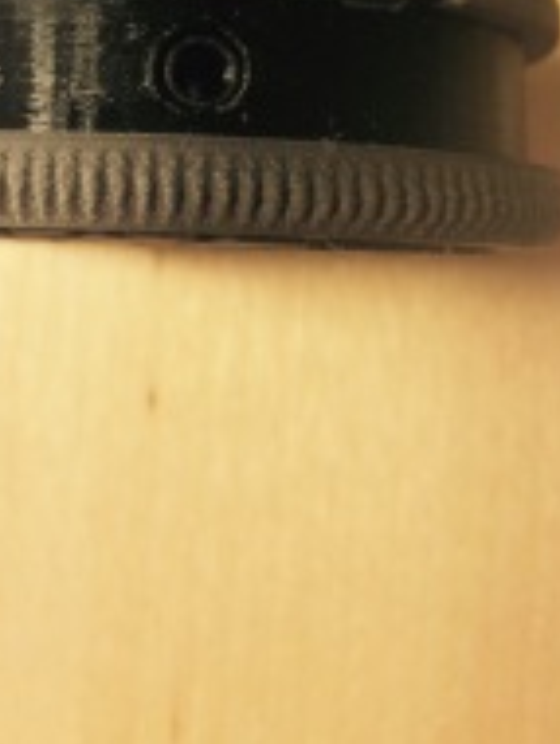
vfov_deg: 29.3
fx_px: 1313
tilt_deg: -81.6
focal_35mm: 61
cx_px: 200
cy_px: -23
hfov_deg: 24.0
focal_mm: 4.15
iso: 100
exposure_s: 1/33
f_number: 2.2
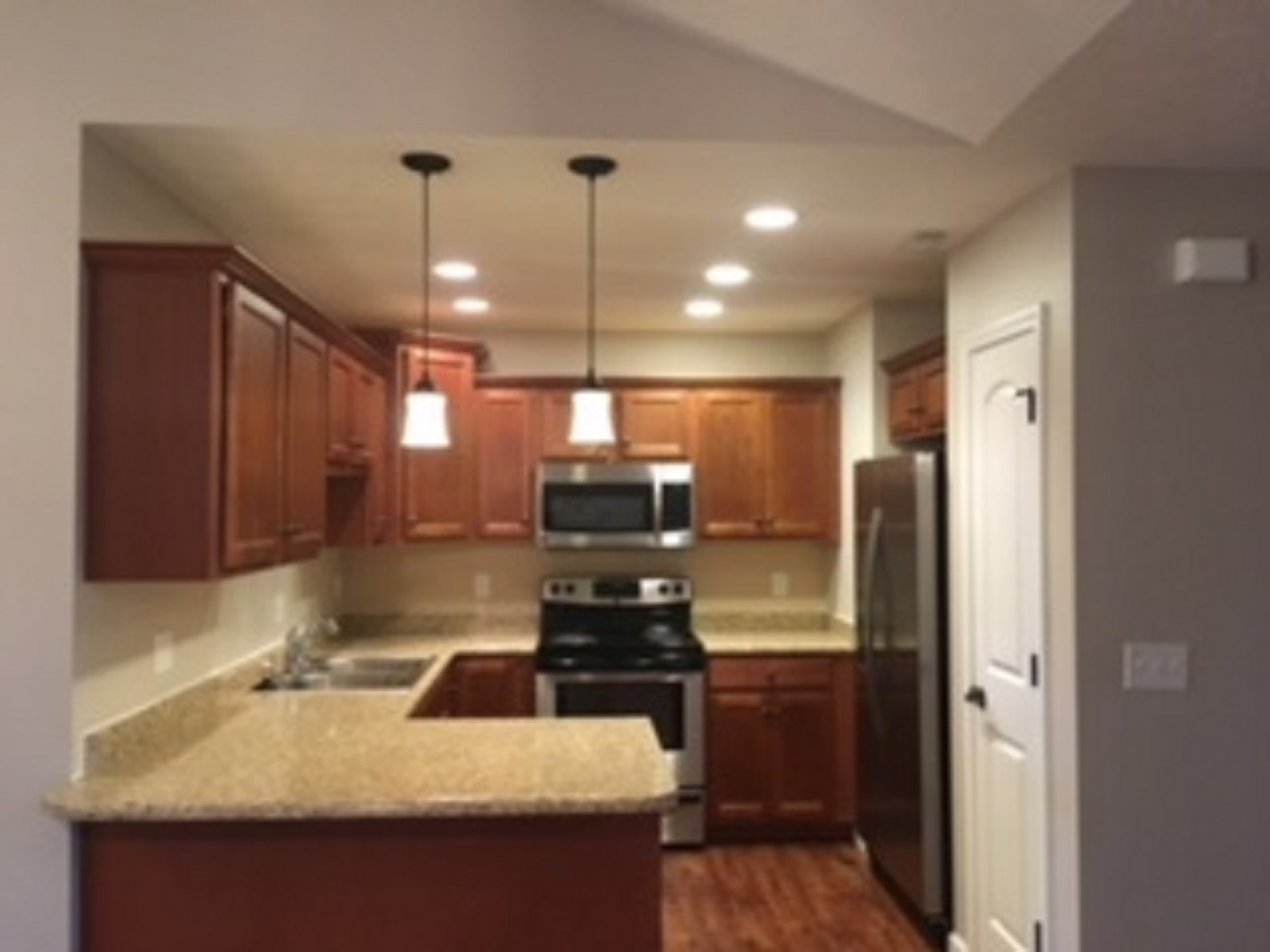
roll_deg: +0.7
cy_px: 476
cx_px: 635
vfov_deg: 48.2
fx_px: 1064
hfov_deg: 61.7
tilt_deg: +1.4
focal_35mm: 29
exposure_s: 1/30
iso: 200
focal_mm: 4.15
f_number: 2.2
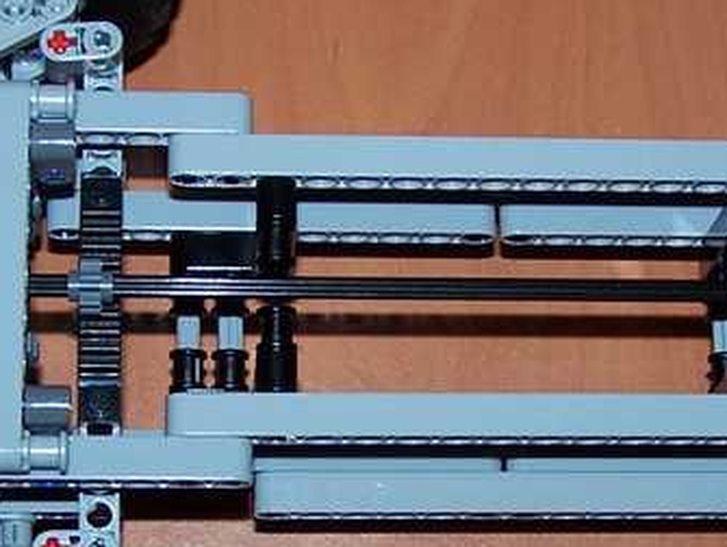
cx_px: 447
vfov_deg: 12.8
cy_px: 343
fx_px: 2439
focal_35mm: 116
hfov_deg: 16.9
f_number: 2.8
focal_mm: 6.3
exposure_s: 1/60
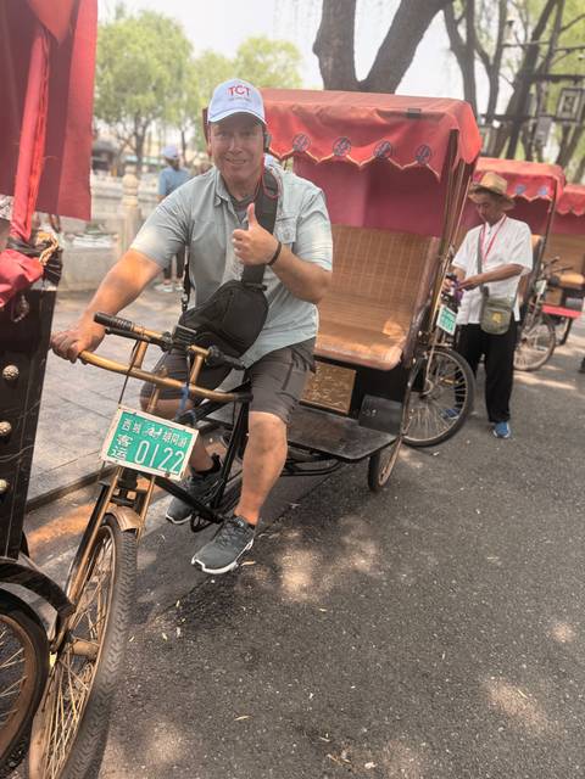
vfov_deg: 71.6
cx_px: 292
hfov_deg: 56.8
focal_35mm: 24
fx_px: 541
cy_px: 390
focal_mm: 6.76
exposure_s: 1/584
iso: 100
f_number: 1.78
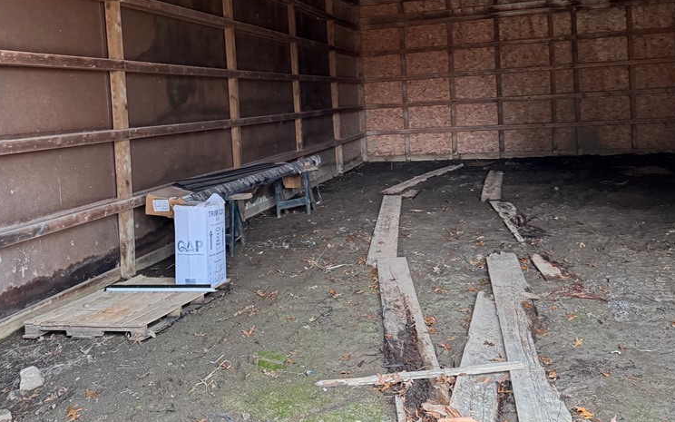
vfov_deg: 35.6
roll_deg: +2.8
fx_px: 644
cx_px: 338
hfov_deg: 55.3
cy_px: 112
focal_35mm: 35
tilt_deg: -2.4
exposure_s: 1/60
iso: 500
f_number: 1.78
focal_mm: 6.76
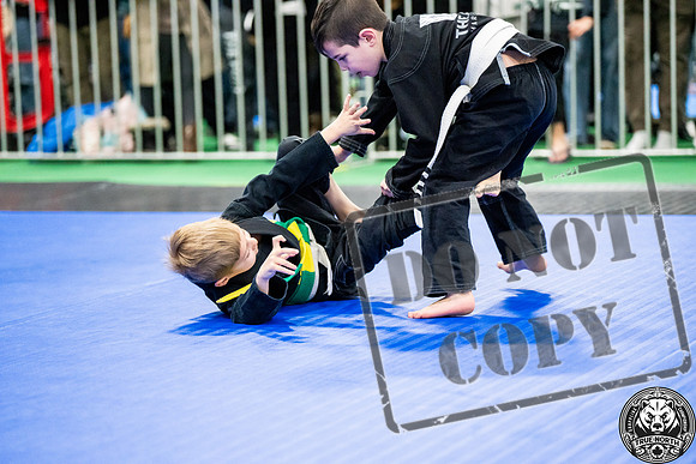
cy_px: 232
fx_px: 2088
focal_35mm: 108
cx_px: 348
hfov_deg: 18.9
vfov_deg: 12.7
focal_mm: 108
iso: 6400
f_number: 2.8
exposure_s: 1/500
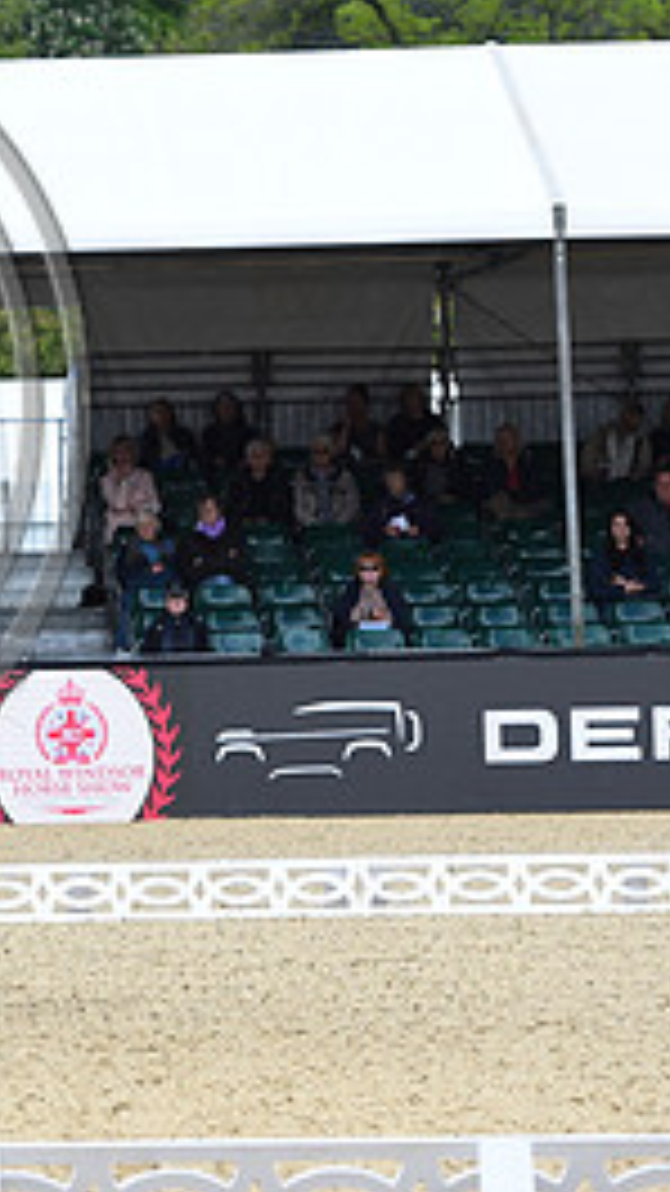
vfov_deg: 7.8
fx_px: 8688
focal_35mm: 275
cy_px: 346
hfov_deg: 4.4
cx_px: -423
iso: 900
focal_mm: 120
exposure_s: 1/1600
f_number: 5
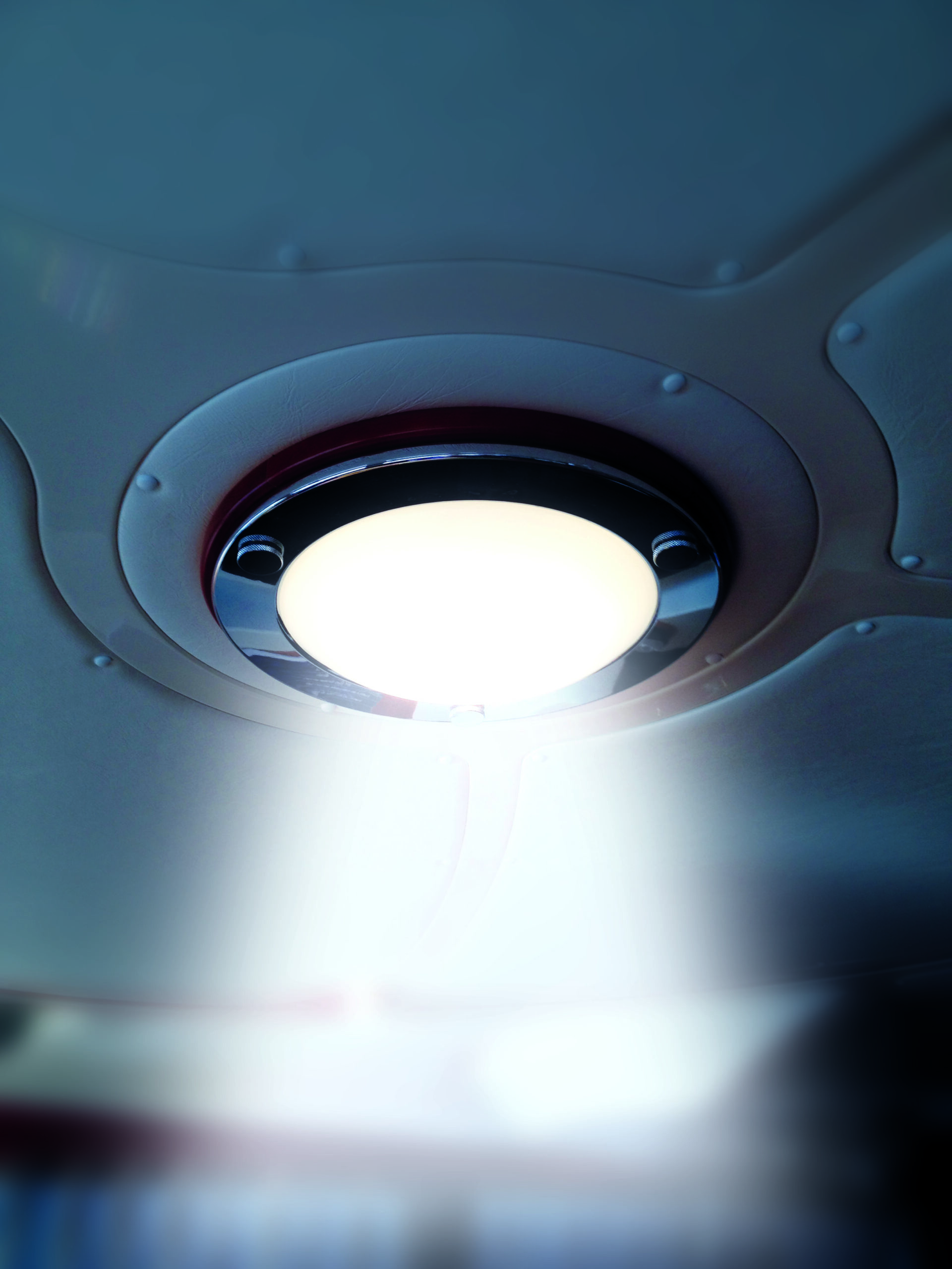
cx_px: 476
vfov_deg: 52.6
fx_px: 1283
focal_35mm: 35
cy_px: 634
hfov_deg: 40.7
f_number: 2.4
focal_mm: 4.28
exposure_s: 1/40
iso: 64
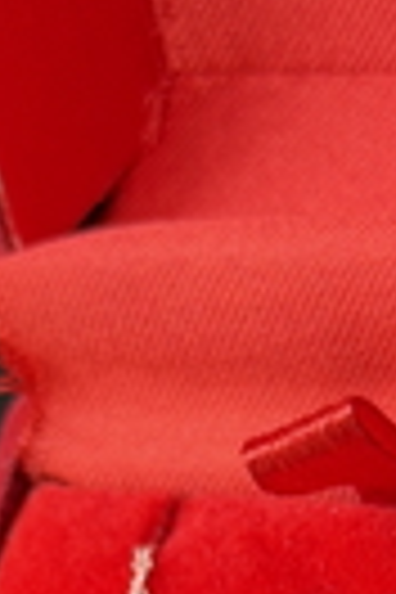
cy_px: 983
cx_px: 256
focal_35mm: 202
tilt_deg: -1.4
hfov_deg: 6.8
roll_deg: -0.6
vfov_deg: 9.8
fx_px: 3333
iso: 64
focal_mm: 6.76
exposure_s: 1/125
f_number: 1.78
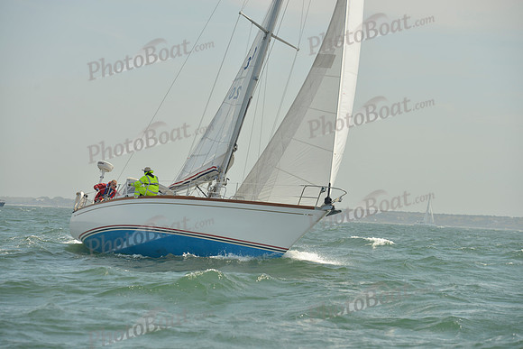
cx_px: 262
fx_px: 1962
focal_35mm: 135
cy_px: 174
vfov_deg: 10.2
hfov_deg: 15.2
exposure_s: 1/1250
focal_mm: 135
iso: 200
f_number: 7.1
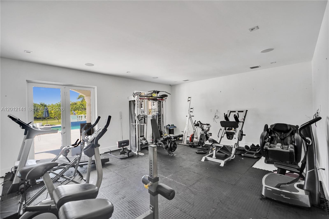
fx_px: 146
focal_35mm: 16
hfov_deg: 96.8
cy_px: 110
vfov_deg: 73.7
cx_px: 164
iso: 400
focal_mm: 16
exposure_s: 1/160
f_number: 4
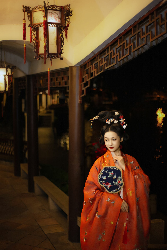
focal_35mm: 49
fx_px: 341
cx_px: 84
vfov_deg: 40.3
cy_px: 125
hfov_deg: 27.5
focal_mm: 50
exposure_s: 1/125
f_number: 2
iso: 800
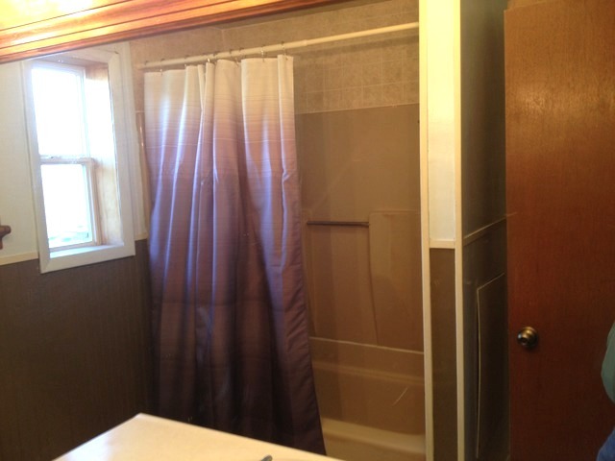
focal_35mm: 35
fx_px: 622
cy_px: 230
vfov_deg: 40.7
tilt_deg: -8.7
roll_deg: +1.1
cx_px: 308
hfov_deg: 52.6
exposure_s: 1/20
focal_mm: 4.28
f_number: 2.4
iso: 64
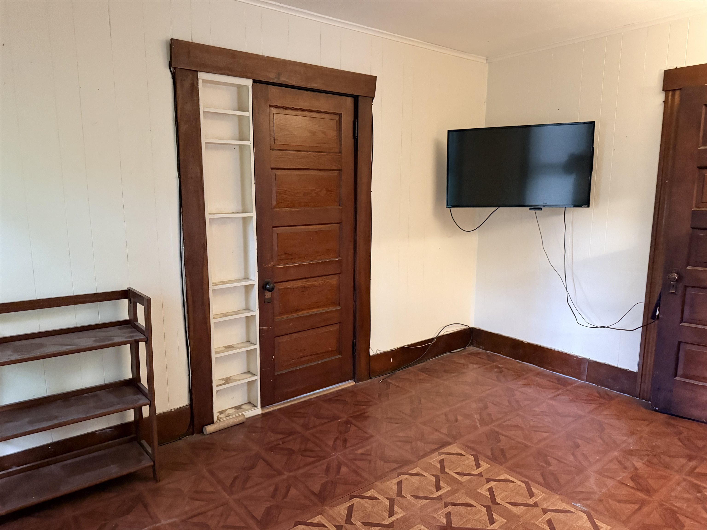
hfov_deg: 71.6
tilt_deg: -8.1
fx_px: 490
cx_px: 354
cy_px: 265
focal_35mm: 24
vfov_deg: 56.8
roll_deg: -0.2
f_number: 1.78
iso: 800
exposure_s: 1/30
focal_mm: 6.76
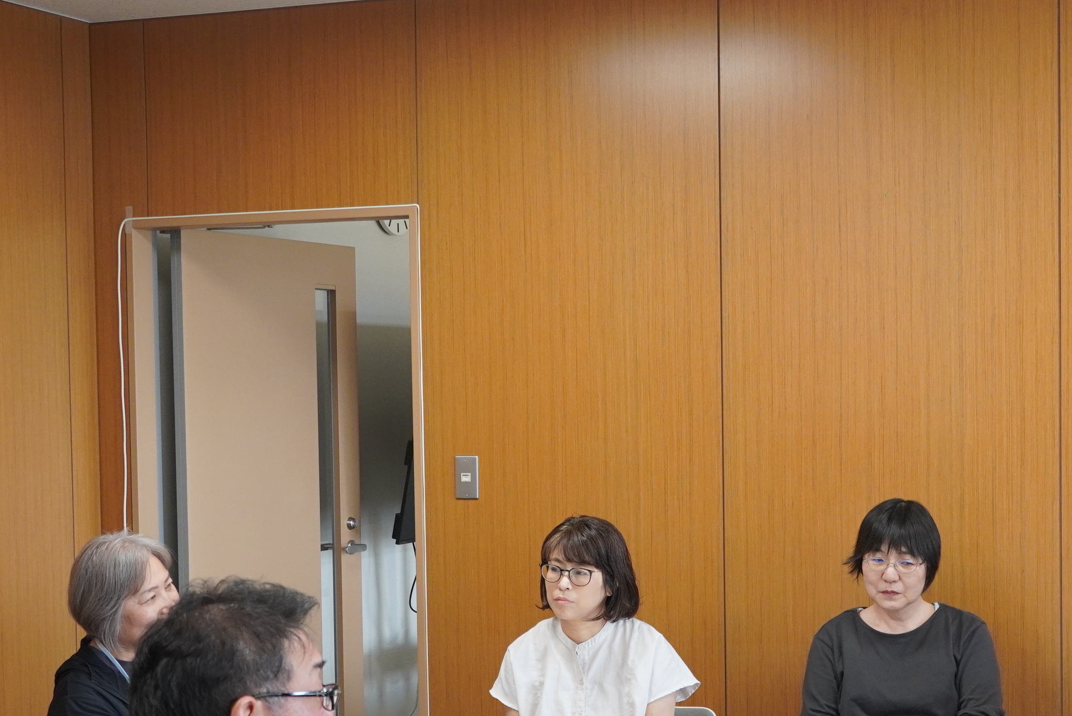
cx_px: 711
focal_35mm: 68
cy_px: 483
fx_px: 2025
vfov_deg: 20.0
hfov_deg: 29.5
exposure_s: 1/160
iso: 800
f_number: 4
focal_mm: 23
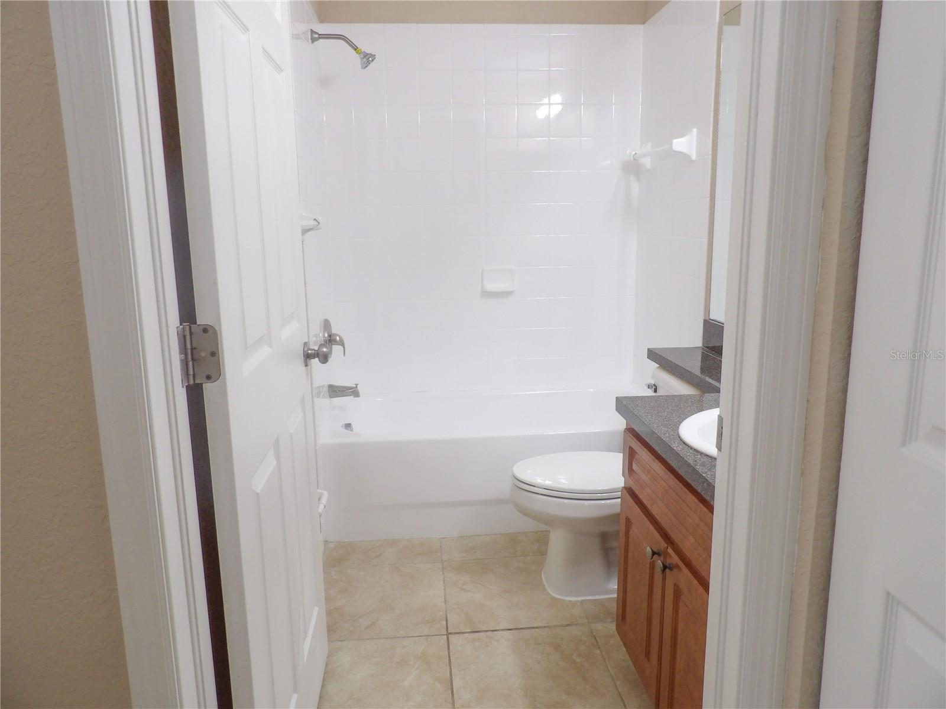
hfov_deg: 71.6
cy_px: 354
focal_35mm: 24
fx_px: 656
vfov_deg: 56.8
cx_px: 473
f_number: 3.2
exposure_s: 1/33
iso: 188
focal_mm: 4.3
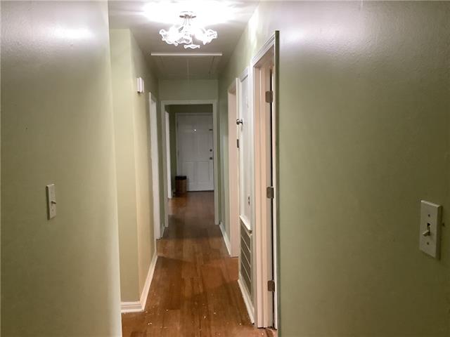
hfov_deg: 58.4
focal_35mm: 31
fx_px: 403
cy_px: 168
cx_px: 225
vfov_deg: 45.4
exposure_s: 1/60
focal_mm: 3.3
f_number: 2.4
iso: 320
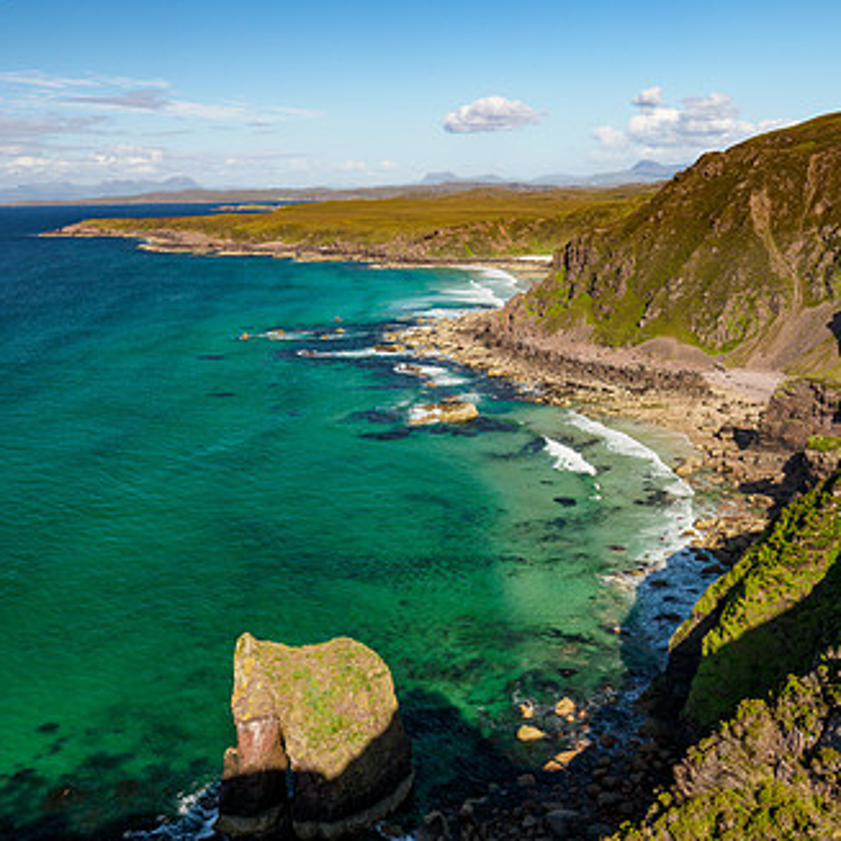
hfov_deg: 48.4
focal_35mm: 34
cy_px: 450
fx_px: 935
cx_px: 431
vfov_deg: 48.4
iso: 200
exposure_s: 1/200
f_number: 7.1
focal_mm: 14
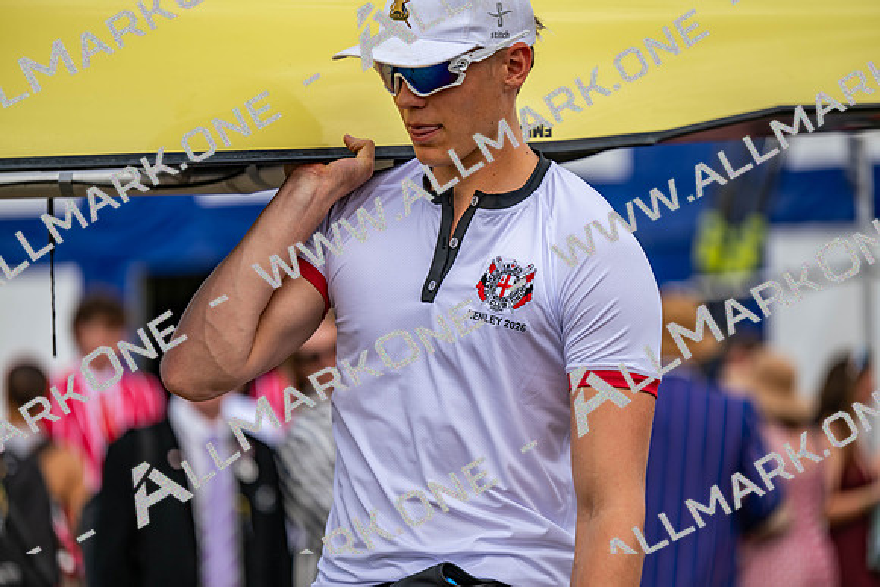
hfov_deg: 14.2
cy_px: 294
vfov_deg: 9.5
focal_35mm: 145
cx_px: 440
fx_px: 3545
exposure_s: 1/2000
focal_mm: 145
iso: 125
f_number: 2.8
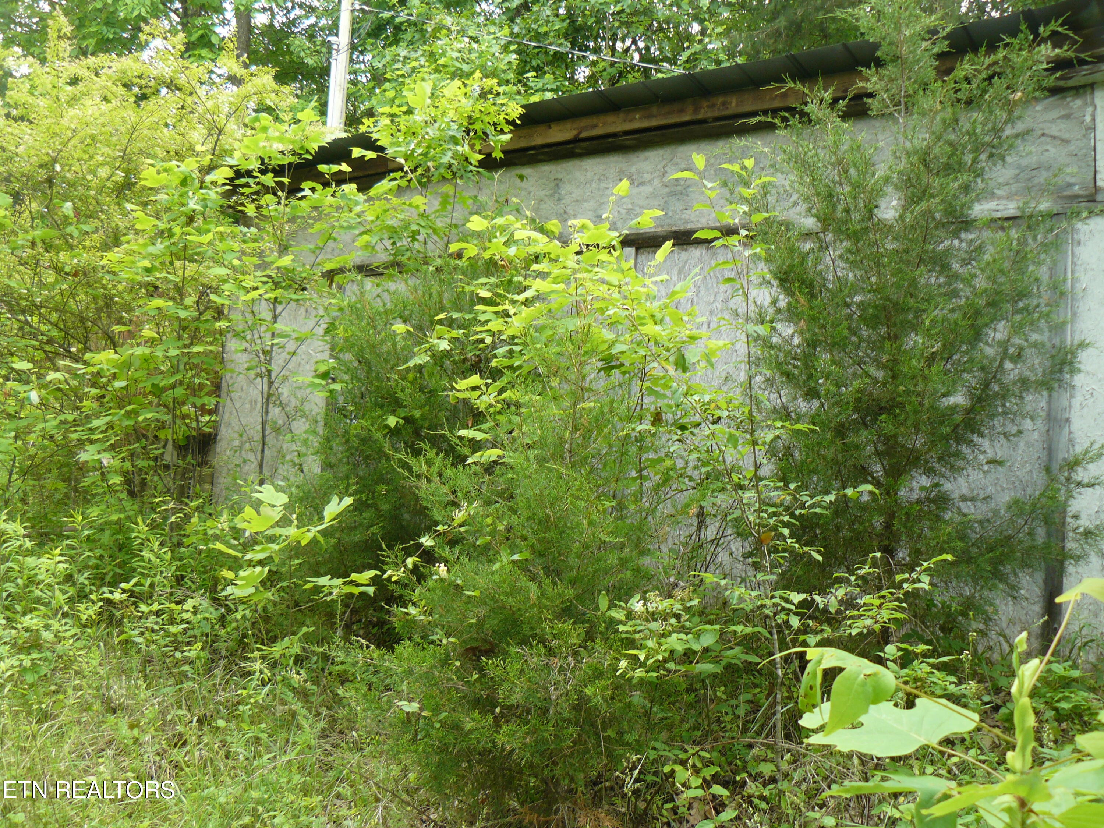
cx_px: 552
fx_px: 1148
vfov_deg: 39.7
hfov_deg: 51.4
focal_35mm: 36
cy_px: 414
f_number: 2.8
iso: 100
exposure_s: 1/80
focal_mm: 6
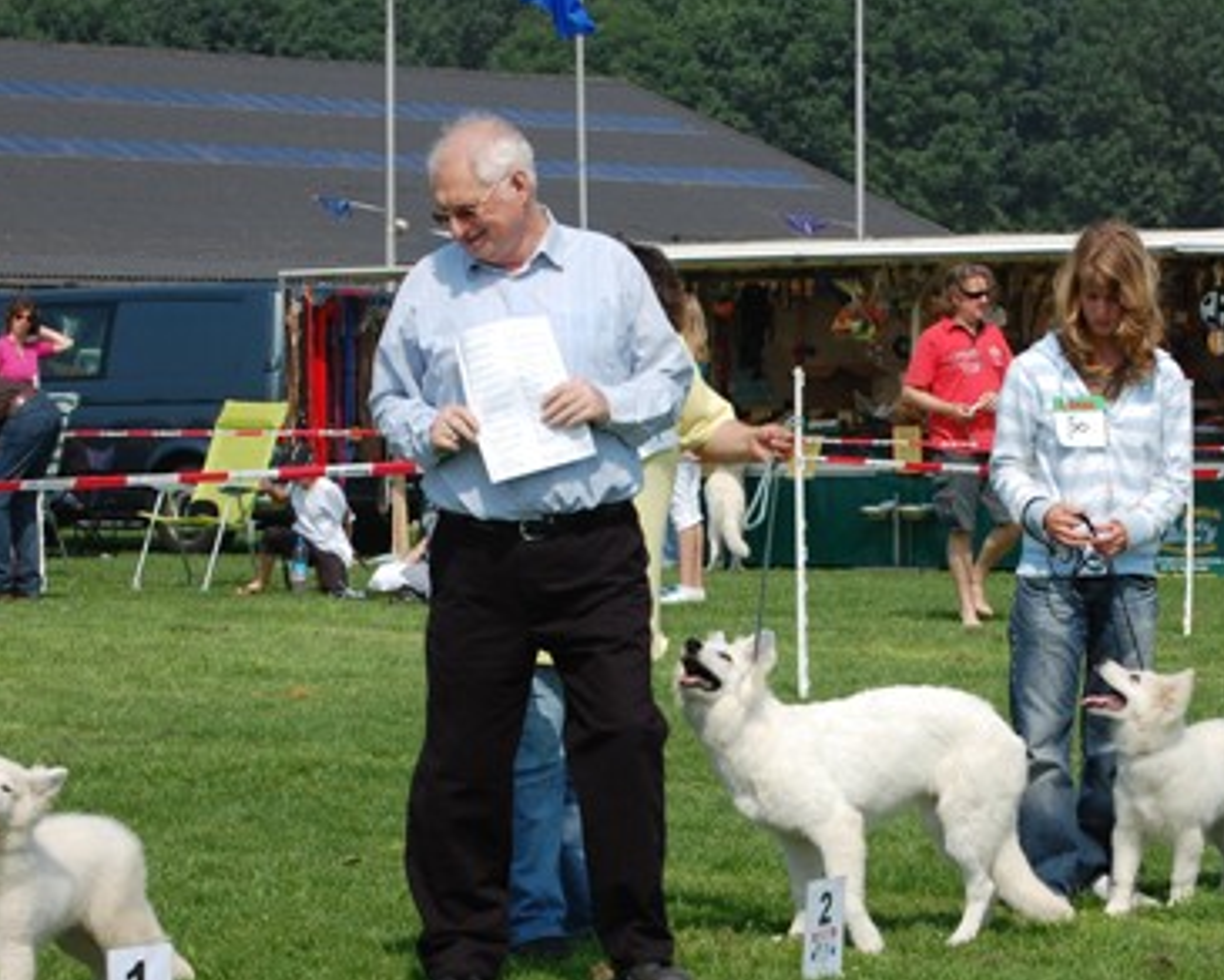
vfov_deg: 11.4
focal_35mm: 136
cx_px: 895
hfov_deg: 14.1
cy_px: 487
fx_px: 4920
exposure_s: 1/400
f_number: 10
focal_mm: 55
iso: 200
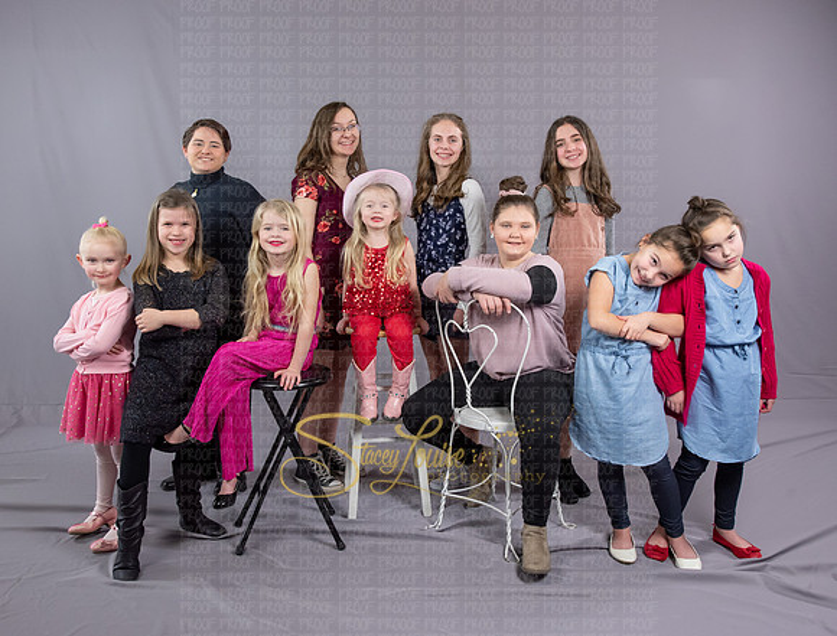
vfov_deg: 44.3
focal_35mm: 32
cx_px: 407
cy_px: 296
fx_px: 780
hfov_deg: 56.4
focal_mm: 24
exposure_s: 1/125
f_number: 6.3
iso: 2500
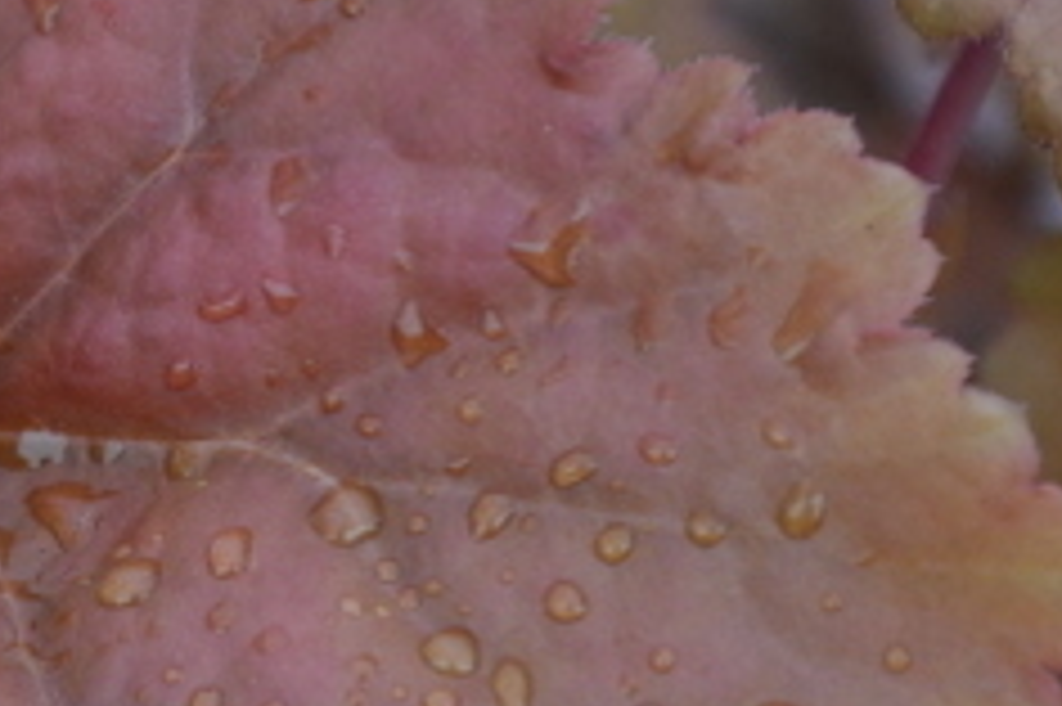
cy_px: 441
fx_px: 15732
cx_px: 0
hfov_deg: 3.9
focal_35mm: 534
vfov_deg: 2.6
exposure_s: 1/60
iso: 640
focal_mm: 105
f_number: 5.6
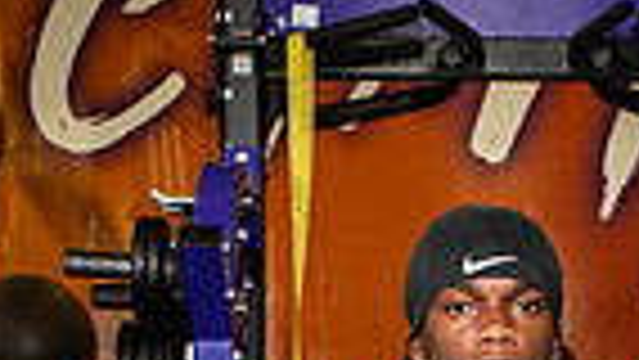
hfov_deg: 14.6
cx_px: 508
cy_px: 900
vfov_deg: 7.7
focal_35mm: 146
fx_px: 2475
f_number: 7.1
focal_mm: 44
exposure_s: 1/250
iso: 800
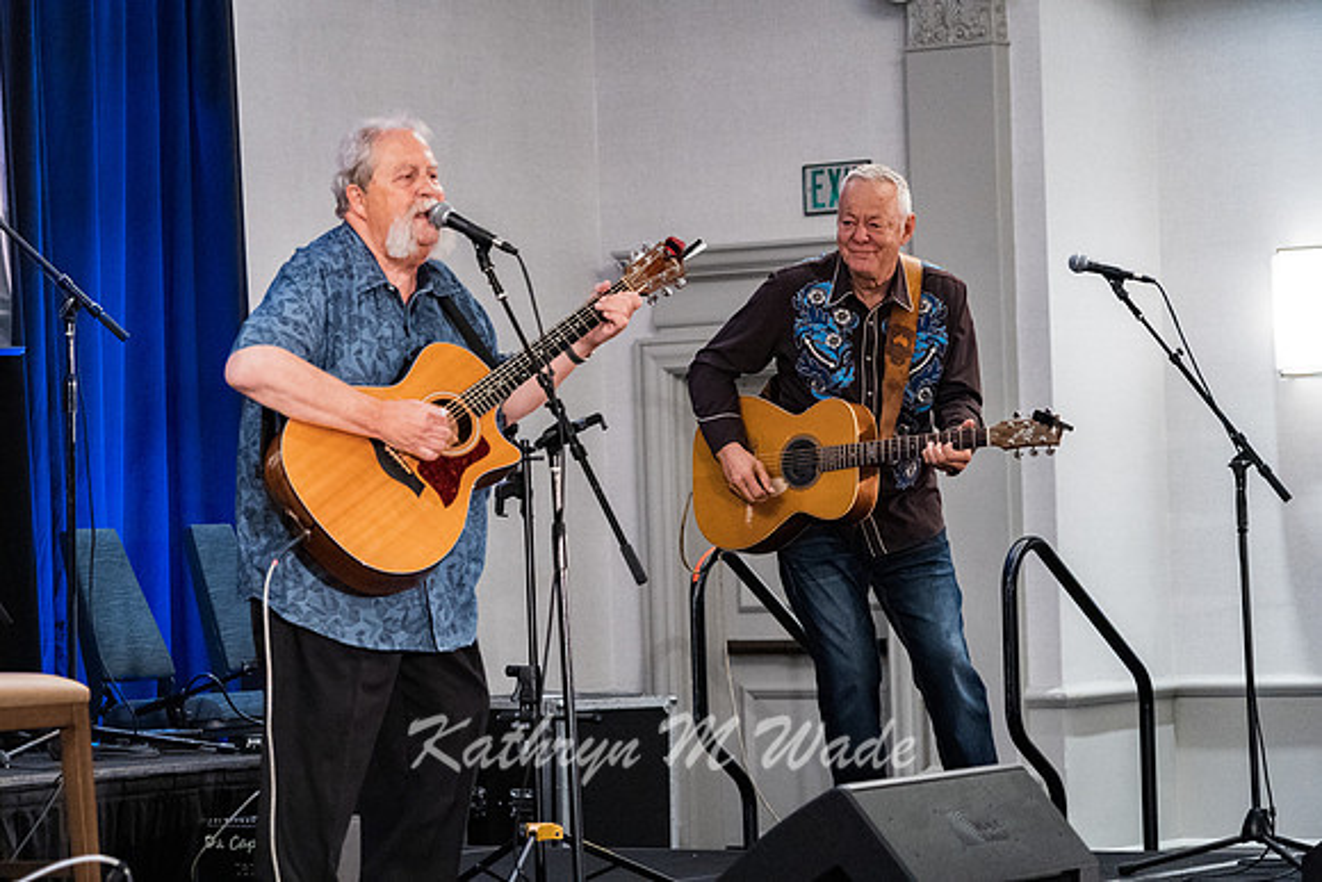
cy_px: 441
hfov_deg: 15.8
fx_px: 4775
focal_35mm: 130
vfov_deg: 10.6
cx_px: 661
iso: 12800
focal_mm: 130
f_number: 6.3
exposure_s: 1/250
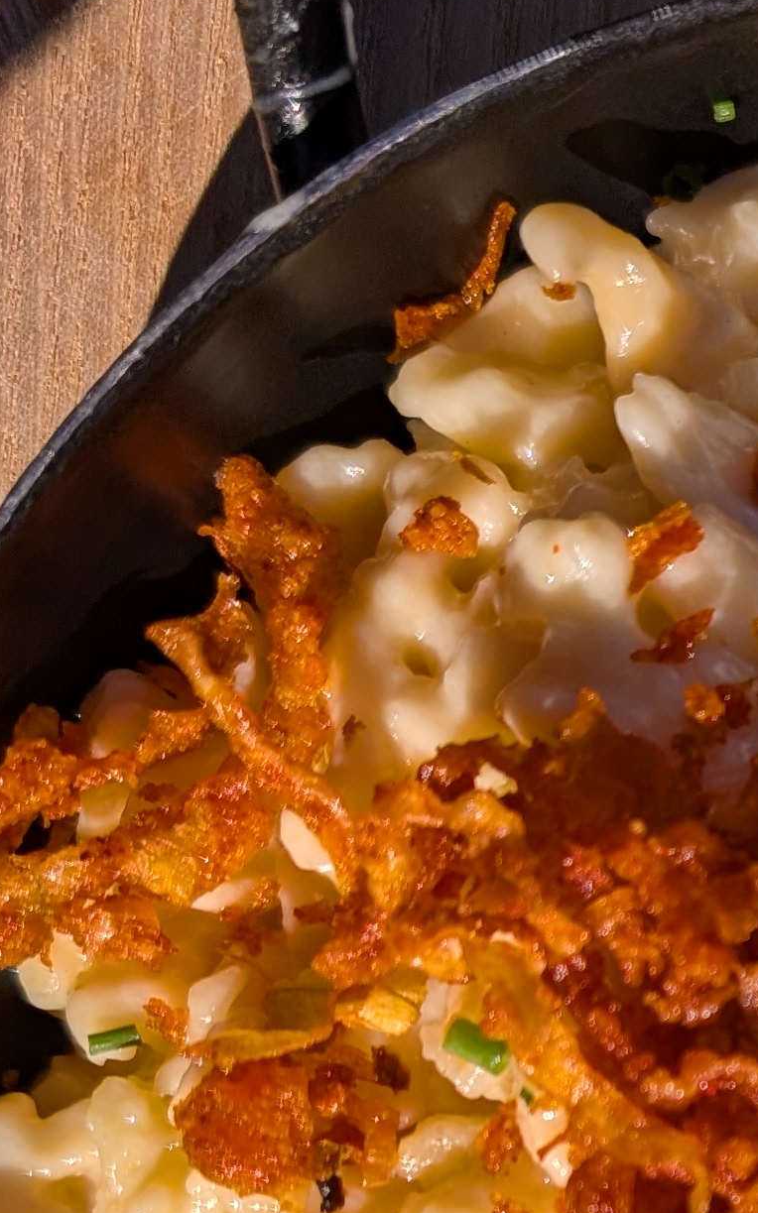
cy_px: 1311
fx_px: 2810
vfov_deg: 23.0
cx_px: 1185
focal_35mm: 85
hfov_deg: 14.2
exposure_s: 1/2786
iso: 21
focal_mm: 6.9
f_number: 1.68
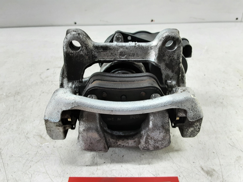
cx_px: 122
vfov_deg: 51.4
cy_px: 91
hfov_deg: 65.3
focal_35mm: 27
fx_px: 190
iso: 160
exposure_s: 1/50
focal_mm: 2.91
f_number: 1.9
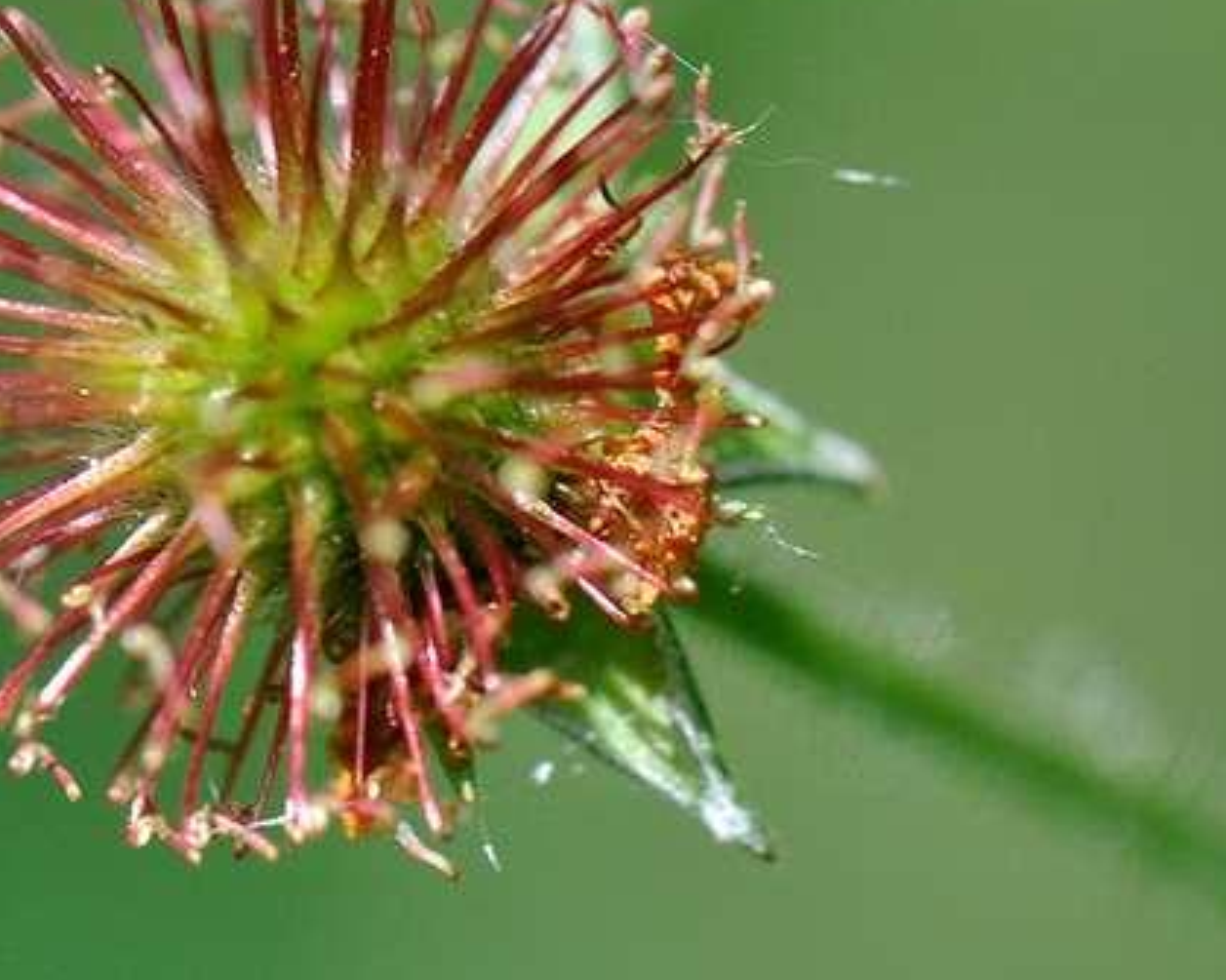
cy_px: 408
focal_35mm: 282
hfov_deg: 6.9
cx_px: 559
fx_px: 10226
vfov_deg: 5.5
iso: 560
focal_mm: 105
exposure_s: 1/200
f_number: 8
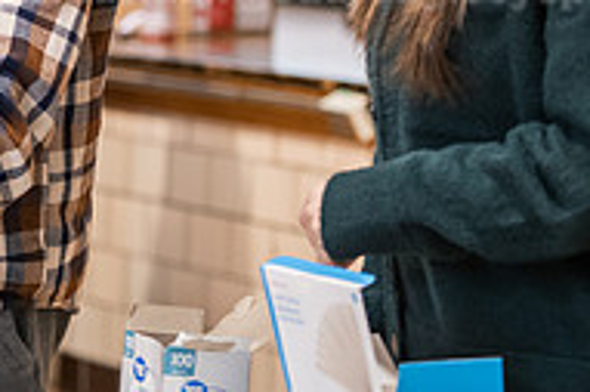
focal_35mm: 249
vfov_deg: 5.5
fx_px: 4077
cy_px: 54
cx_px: -164
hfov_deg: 8.2
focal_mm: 82
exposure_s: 1/160
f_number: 3.2
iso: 1600
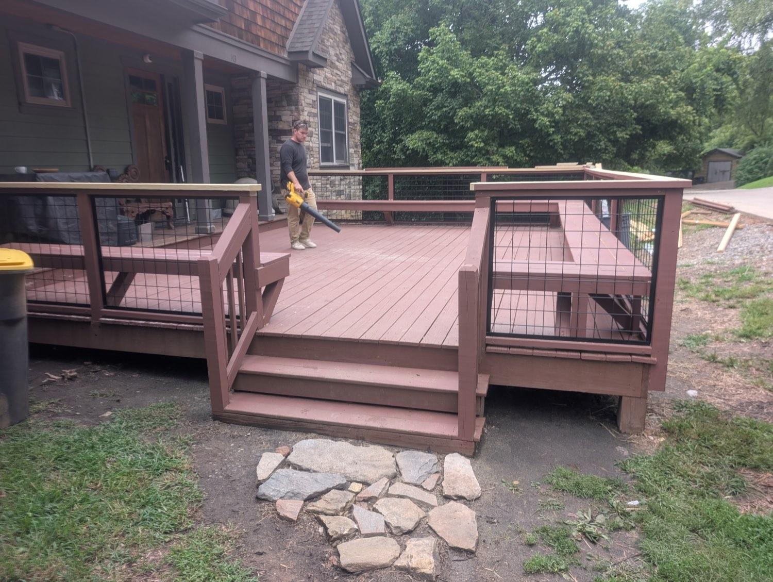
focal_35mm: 24
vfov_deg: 56.9
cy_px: 291
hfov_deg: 71.5
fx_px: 537
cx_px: 386
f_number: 1.68
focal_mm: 6.9
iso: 17
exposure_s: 1/107
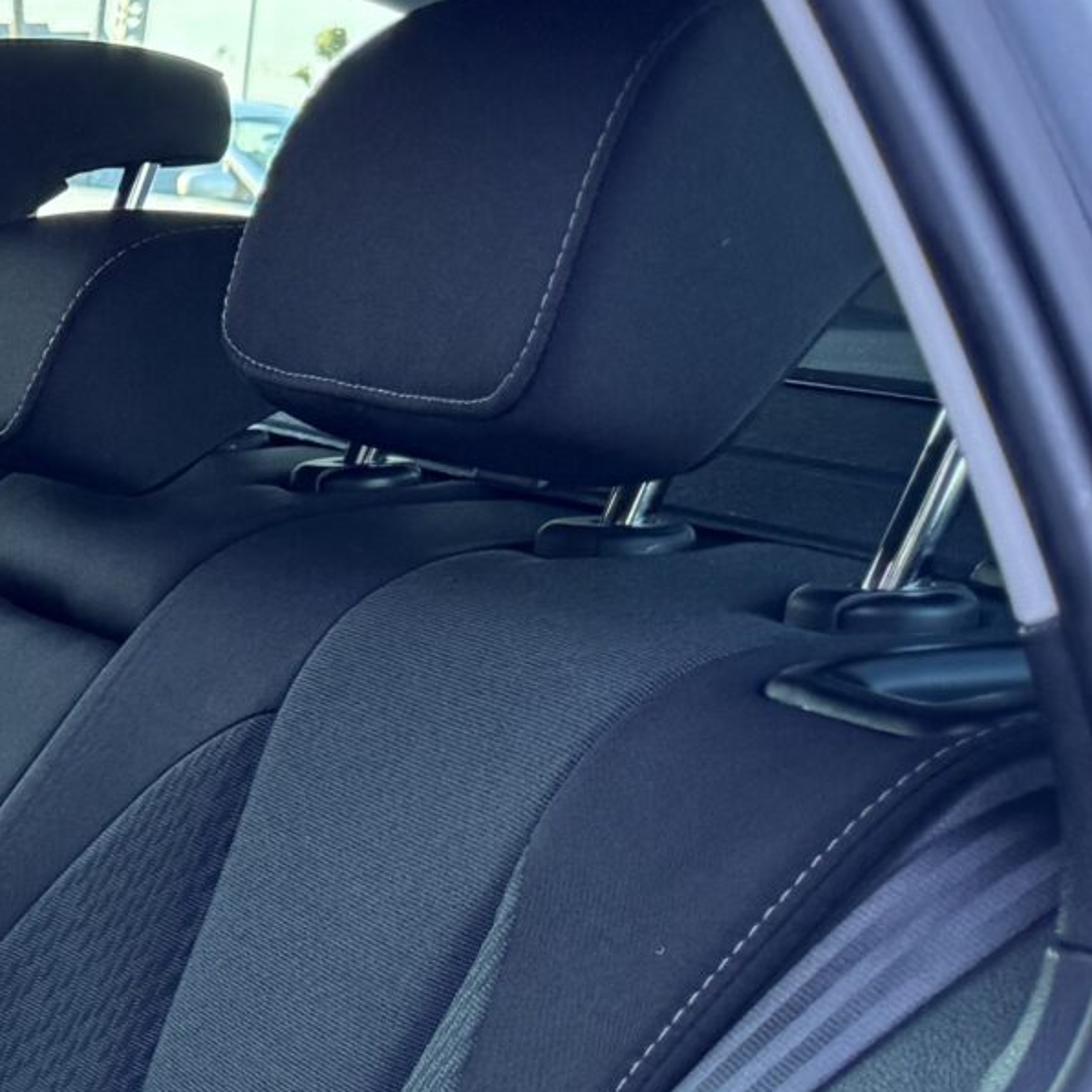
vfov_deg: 18.5
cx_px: -1160
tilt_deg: -16.7
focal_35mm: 91
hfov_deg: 15.1
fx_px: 3248
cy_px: 1160
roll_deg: -0.5
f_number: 1.78
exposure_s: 1/111
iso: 200
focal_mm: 6.76
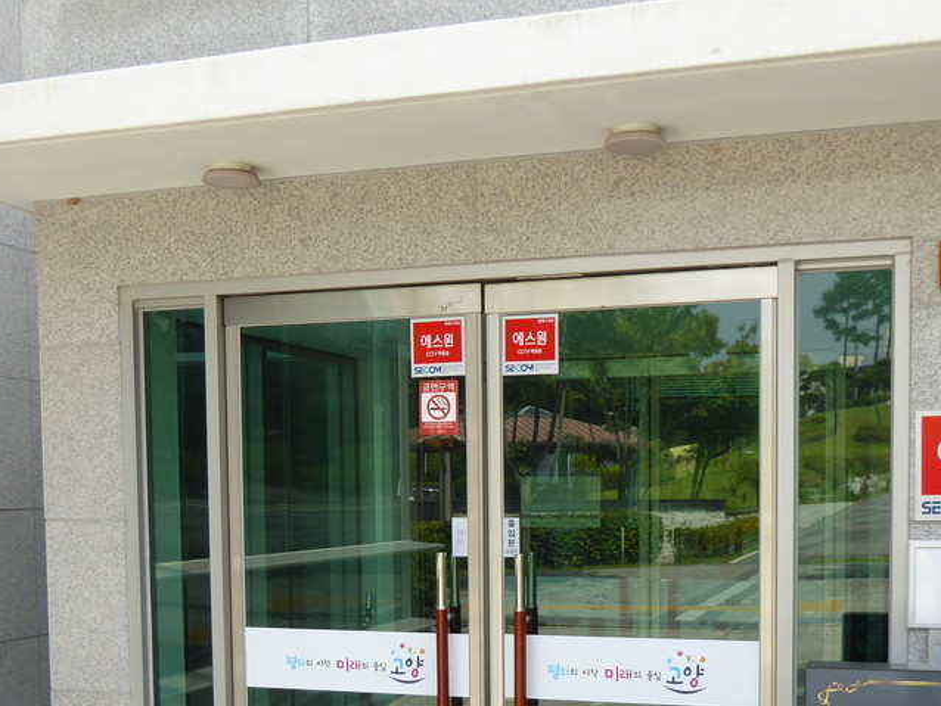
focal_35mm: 47
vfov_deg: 30.1
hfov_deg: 40.3
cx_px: 531
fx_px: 1278
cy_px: 579
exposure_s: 1/200
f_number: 3.3
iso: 100
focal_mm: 4.3
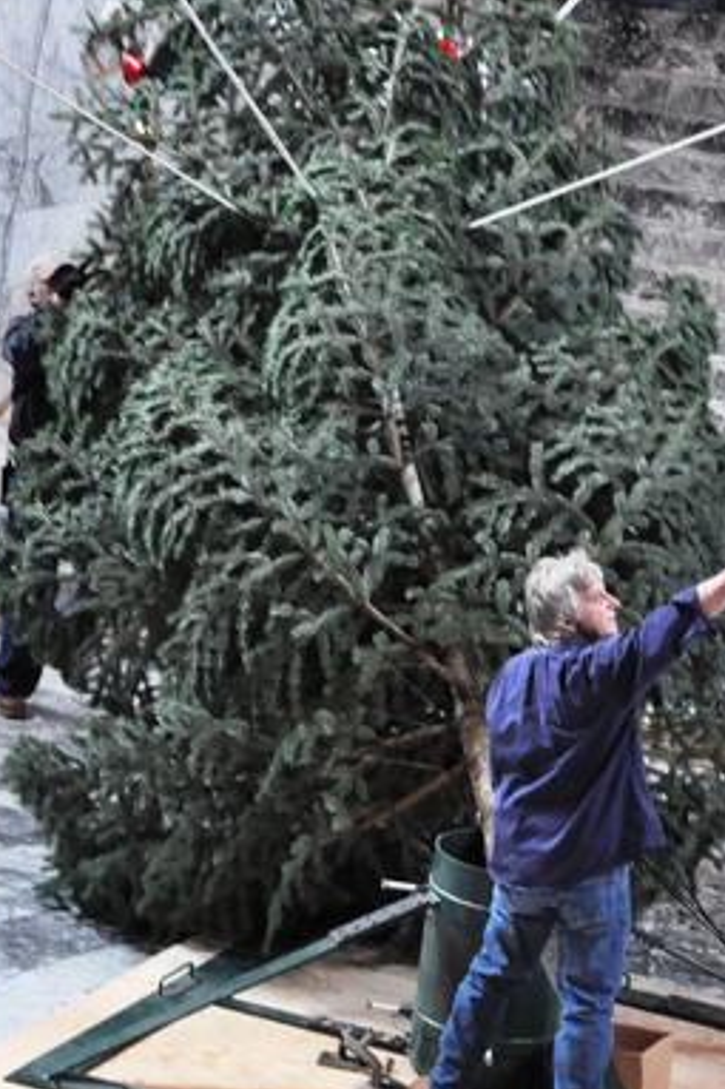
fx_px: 3991
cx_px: 441
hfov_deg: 10.4
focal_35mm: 132
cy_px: 375
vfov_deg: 15.5
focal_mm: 56
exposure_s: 1/50
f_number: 4.5
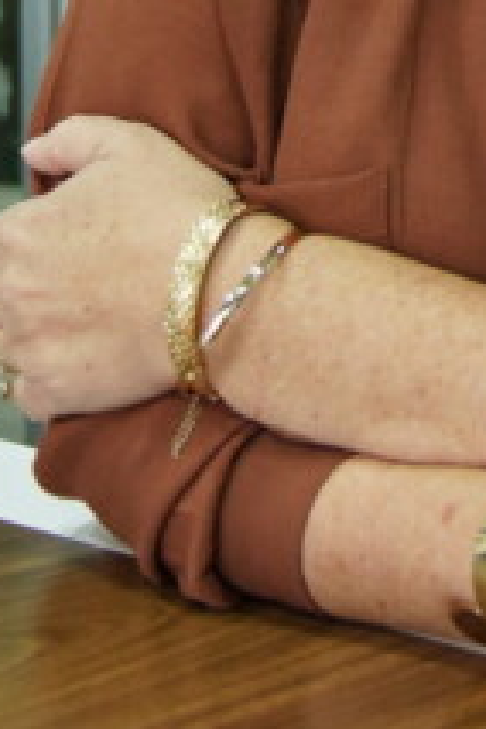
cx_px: 625
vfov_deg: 11.6
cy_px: -411
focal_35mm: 168
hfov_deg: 8.1
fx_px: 3402
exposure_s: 1/125
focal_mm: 29
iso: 1600
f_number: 3.2
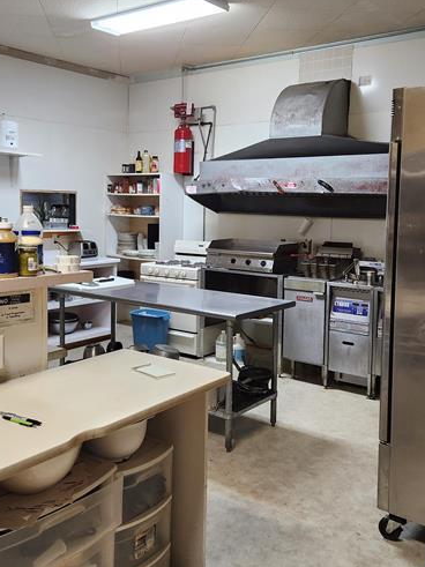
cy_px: 245
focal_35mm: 36
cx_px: 185
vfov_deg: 51.2
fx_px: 590
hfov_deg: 39.6
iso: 250
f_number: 1.8
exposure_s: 1/120
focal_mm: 5.4
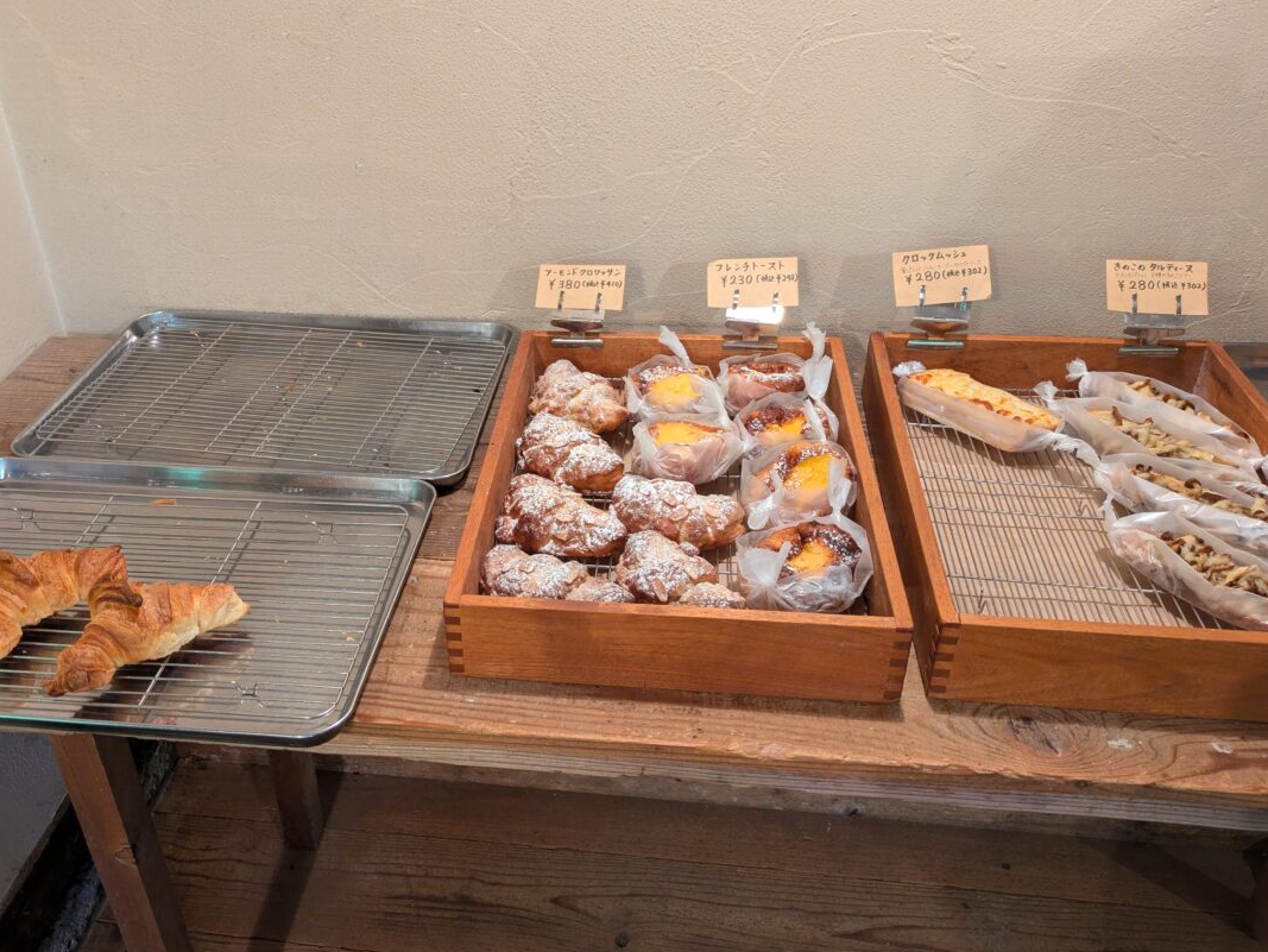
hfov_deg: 59.7
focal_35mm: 30
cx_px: 547
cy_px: 500
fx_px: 1099
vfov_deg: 46.8
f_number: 1.89
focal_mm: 5.43
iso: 377
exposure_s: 1/50
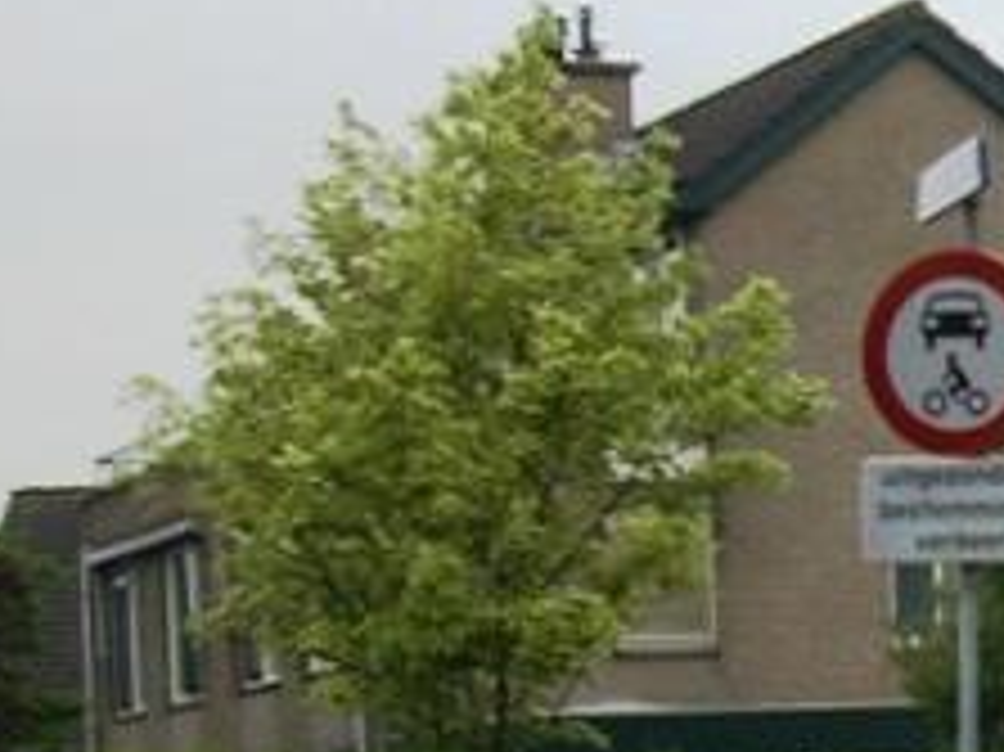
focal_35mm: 109
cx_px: 1409
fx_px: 3160
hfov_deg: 16.7
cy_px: 662
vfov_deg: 13.5
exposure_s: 1/800
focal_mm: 7.9
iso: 64
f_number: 2.8
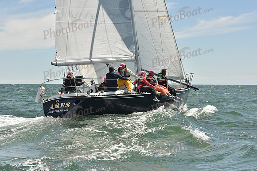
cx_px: 128
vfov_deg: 15.2
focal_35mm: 90
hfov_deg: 22.6
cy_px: 86
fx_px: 643
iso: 320
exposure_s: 1/800
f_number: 11
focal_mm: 90
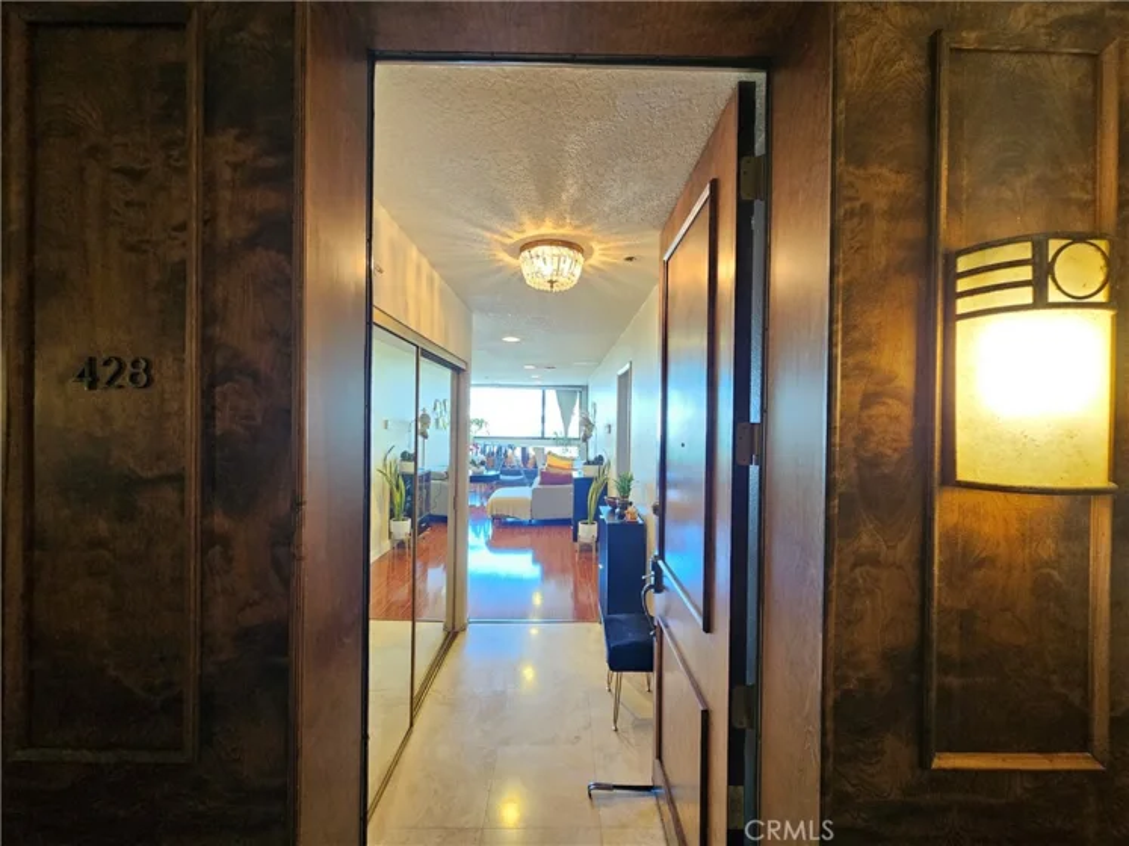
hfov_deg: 106.2
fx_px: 424
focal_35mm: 13
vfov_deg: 89.9
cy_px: 423
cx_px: 564
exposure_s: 1/30
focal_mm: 2.2
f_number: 2.2
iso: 500
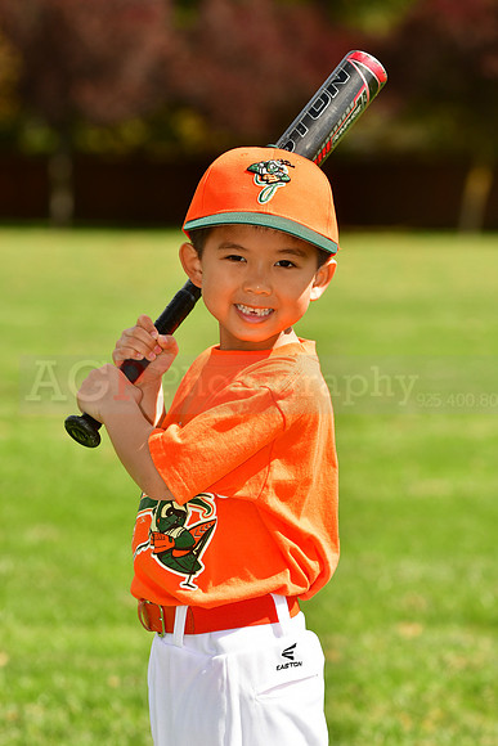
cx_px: 249
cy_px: 373
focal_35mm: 202
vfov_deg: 10.2
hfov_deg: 6.8
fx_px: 4199
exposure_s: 1/1000
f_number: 5
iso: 200
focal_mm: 135
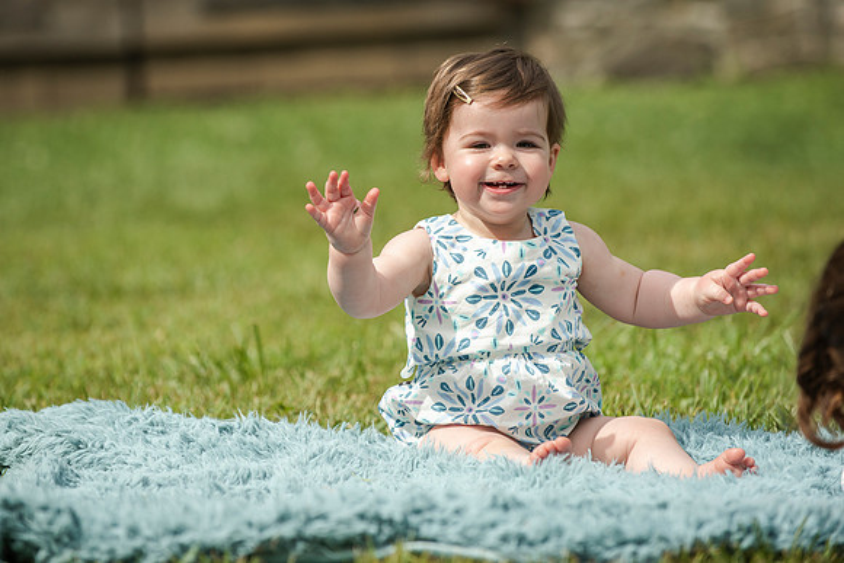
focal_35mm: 221
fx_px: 5190
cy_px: 251
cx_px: 377
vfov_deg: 6.2
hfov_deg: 9.3
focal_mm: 200
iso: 400
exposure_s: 1/4000
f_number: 4
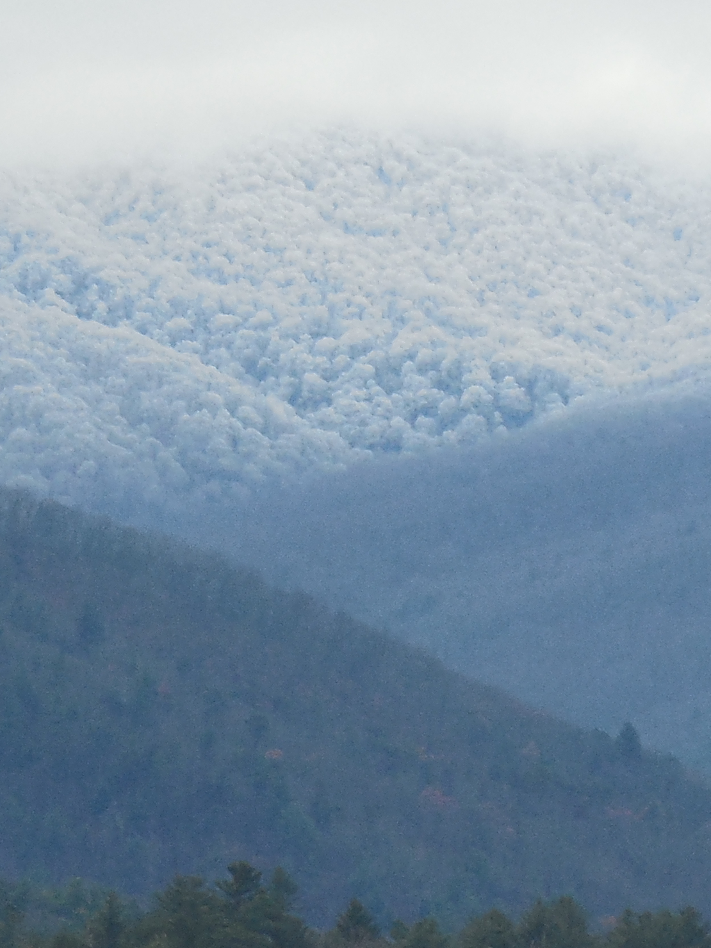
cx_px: -372
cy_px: 491
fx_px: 16459
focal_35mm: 601
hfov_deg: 2.5
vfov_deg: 3.3
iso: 125
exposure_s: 1/320
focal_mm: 34.4
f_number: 5.5
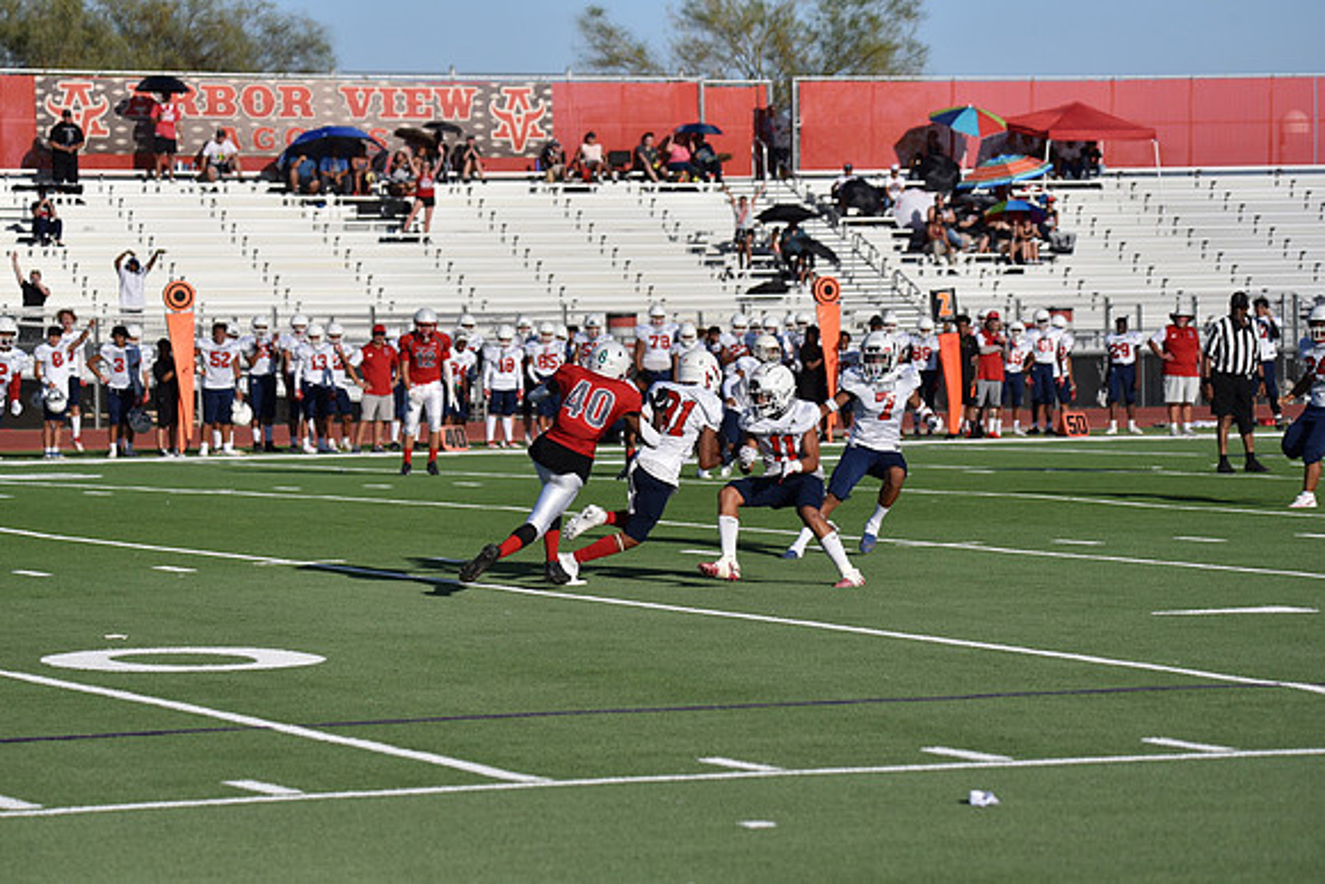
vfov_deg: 9.2
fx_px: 5522
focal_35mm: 150
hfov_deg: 13.7
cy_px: 442
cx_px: 662
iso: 320
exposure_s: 1/4000
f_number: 5.6
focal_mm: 150
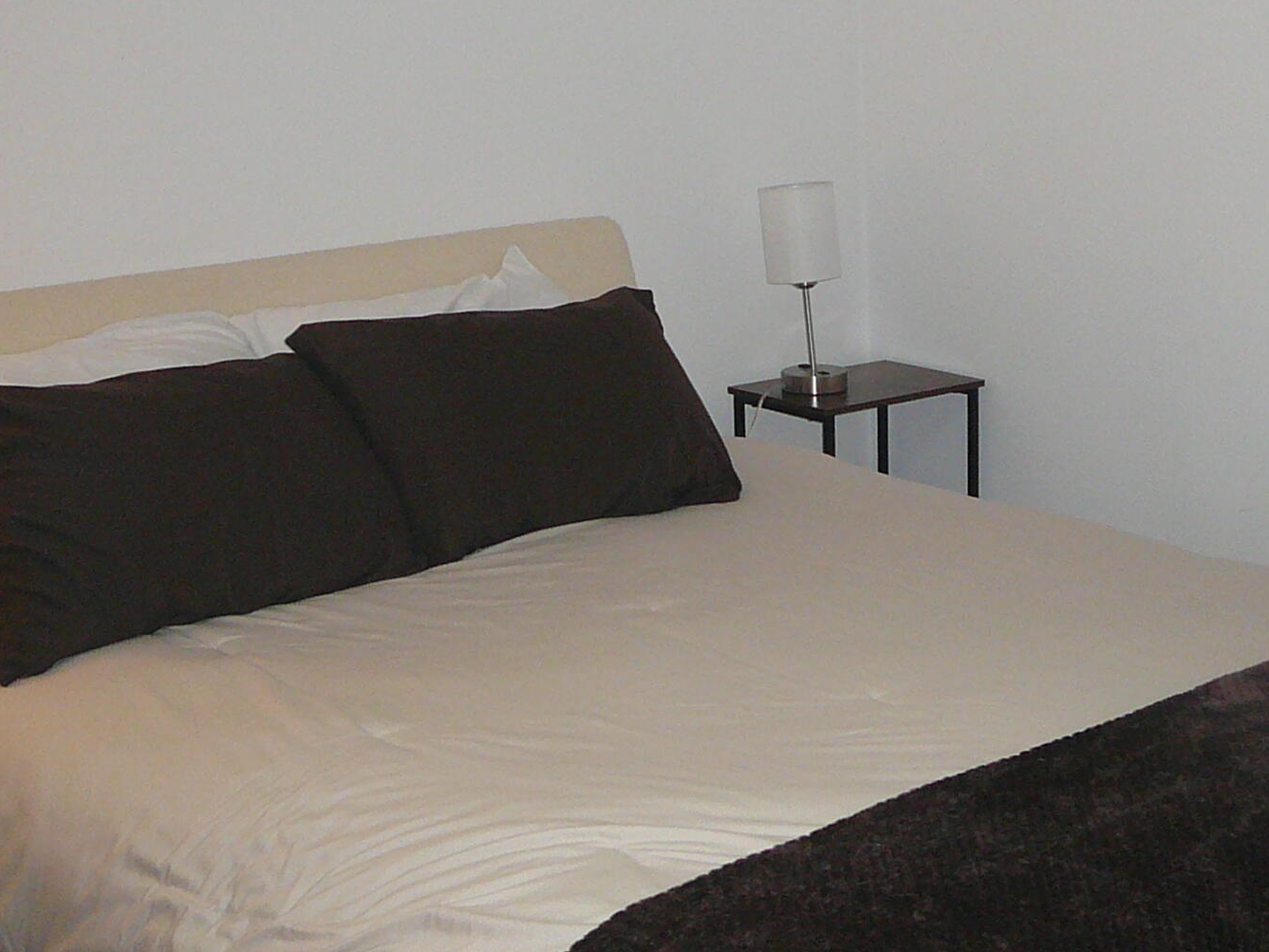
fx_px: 2456
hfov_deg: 28.5
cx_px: 977
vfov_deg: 21.7
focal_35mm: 67
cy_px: 233
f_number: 2.8
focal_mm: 5.2
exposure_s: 1/30
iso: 160
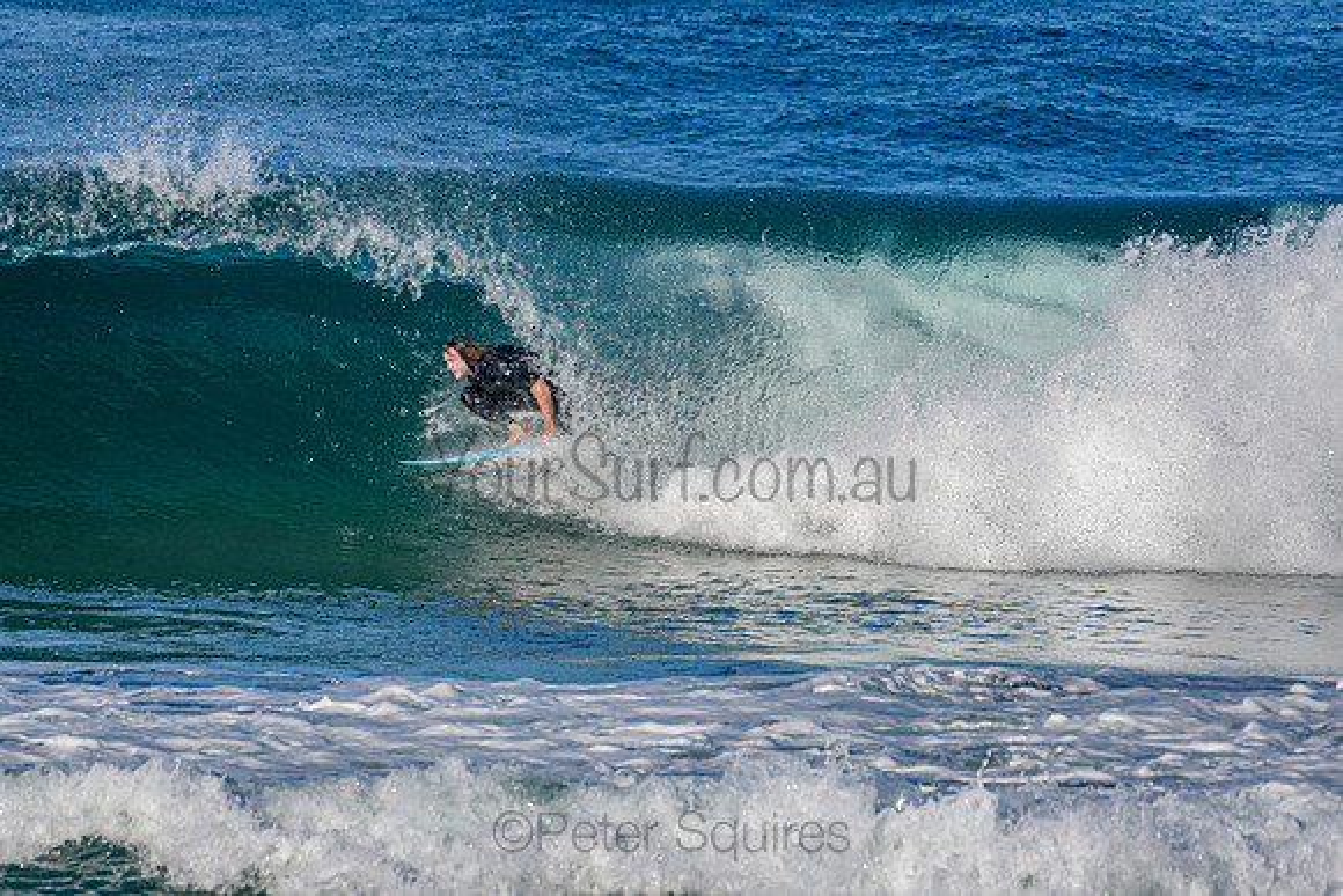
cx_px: 672
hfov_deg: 2.7
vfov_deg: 1.8
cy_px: 448
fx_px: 27984
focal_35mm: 750
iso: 220
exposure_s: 1/2000
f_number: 5.6
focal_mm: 500
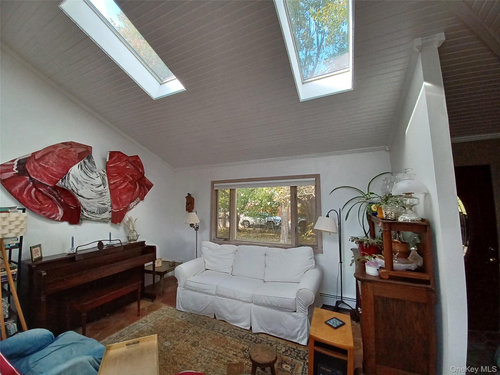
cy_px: 188
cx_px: 250
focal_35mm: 13
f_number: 2.2
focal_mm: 1.42
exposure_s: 1/50
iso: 64
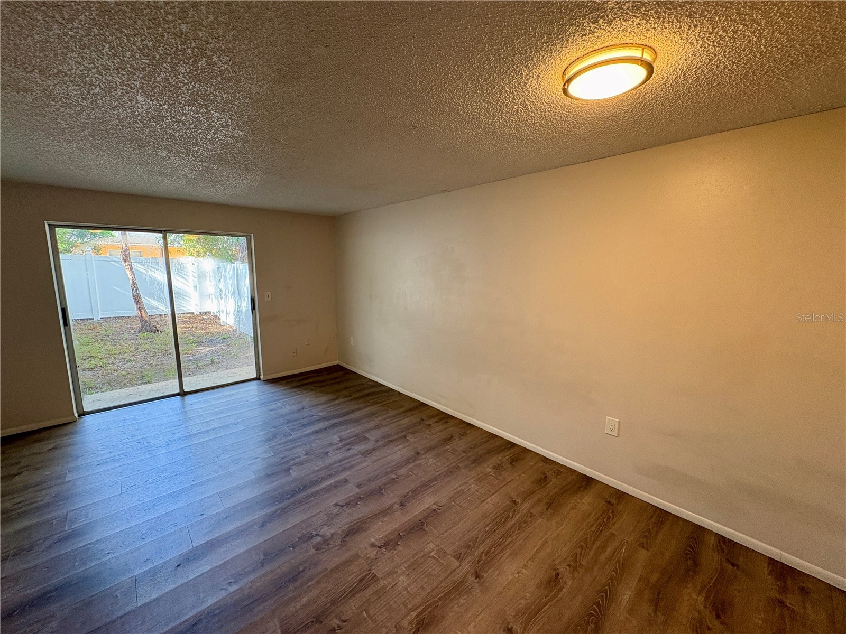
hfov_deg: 102.1
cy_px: 317
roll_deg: +0.1
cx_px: 423
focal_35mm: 14
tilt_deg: -7.9
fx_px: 342
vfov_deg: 85.7
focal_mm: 2.22
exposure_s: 1/60
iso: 160
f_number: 2.2
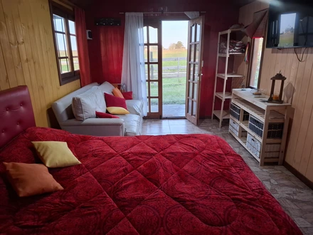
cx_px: 156
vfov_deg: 58.9
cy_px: 118
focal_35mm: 23
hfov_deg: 73.9
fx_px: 208
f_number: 1.8
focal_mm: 5.54
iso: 250
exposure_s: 1/50
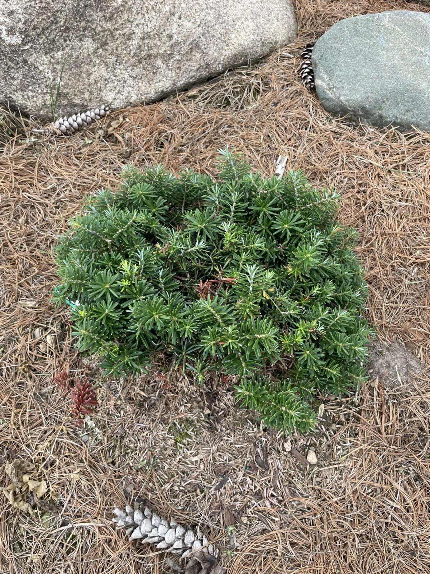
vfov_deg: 67.3
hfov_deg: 53.1
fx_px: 431
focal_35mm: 26
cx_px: 215
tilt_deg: -53.1
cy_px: 287
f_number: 1.6
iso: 32
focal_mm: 4.2
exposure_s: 1/242
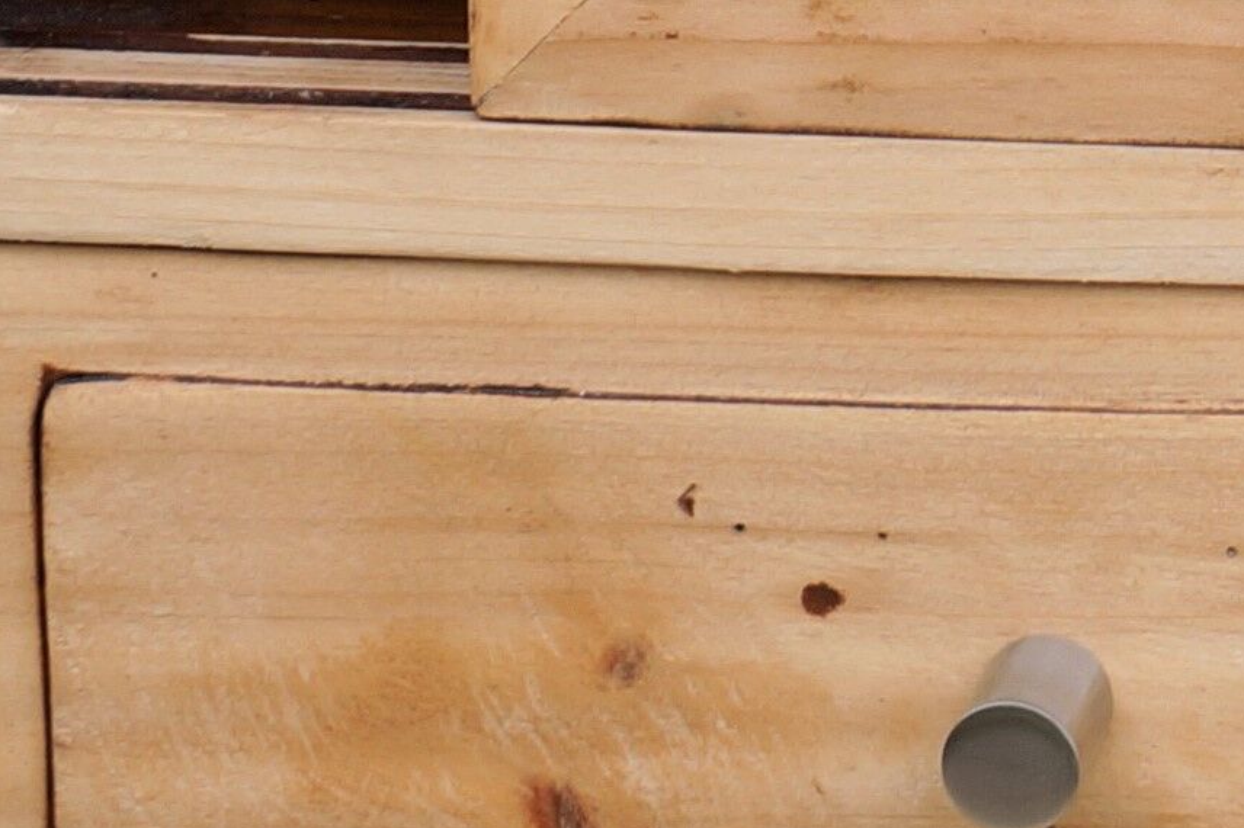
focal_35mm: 172
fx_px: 5941
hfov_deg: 11.1
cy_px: -1640
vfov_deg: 7.1
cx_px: 2264
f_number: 4.5
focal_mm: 18
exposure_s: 1/160
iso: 100
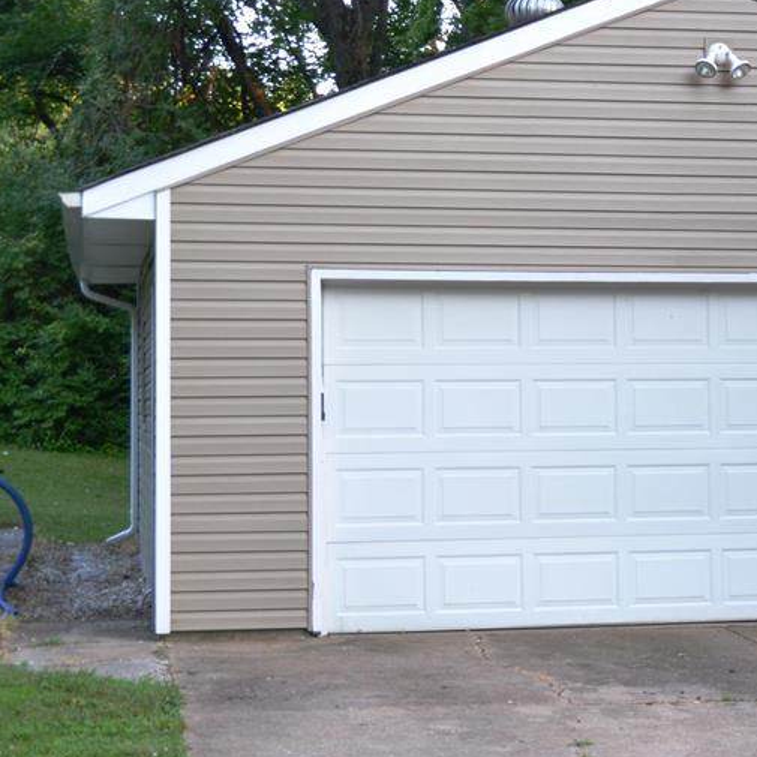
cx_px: 778
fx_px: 2373
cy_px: 298
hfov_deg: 17.6
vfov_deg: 18.1
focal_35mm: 96
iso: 400
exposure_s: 1/40
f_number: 5
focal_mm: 35
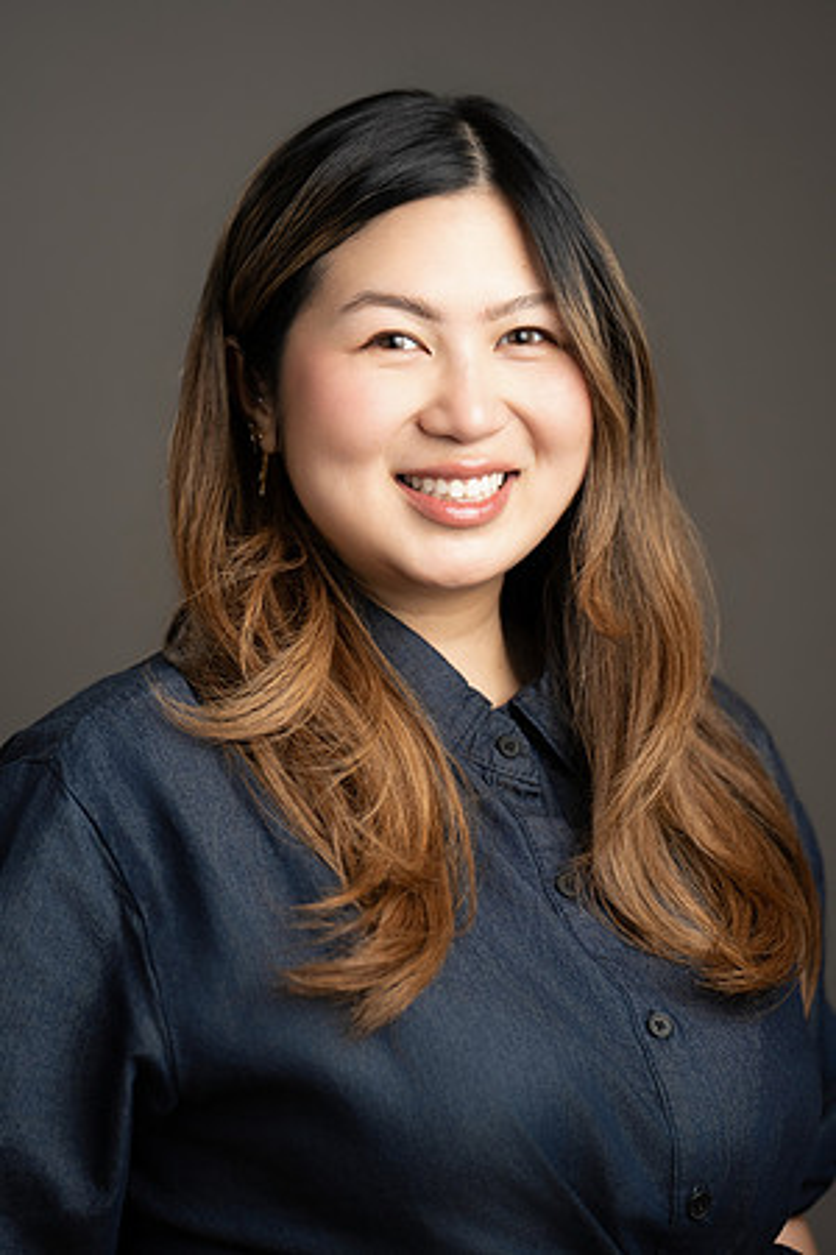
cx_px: 418
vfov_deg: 18.8
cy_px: 628
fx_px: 3797
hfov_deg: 12.6
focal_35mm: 109
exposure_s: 1/200
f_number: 2.8
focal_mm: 109
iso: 320
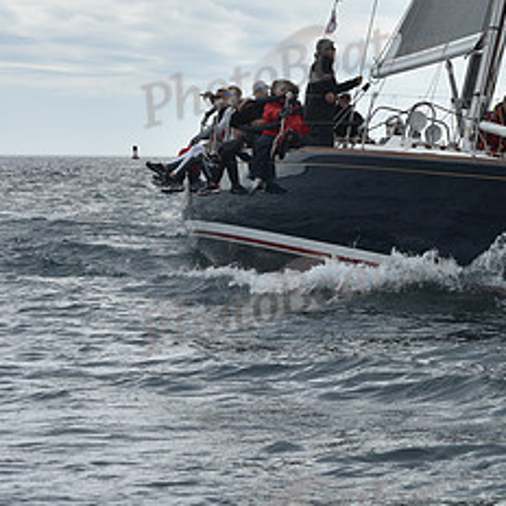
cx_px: 563
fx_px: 2745
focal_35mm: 166
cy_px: 154
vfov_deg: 10.5
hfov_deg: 10.4
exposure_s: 1/800
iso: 250
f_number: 9
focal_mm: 78
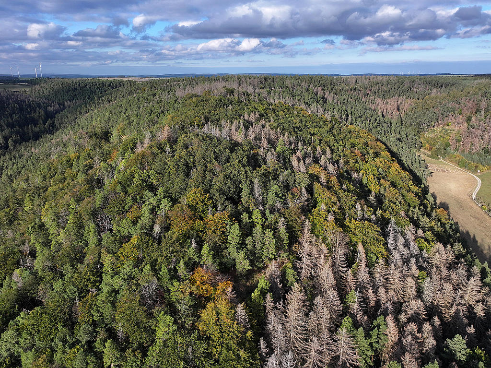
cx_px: 246
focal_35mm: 24
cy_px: 184
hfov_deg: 71.6
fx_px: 340
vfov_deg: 56.8
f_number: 2.8
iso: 110
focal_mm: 12.29
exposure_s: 1/1250
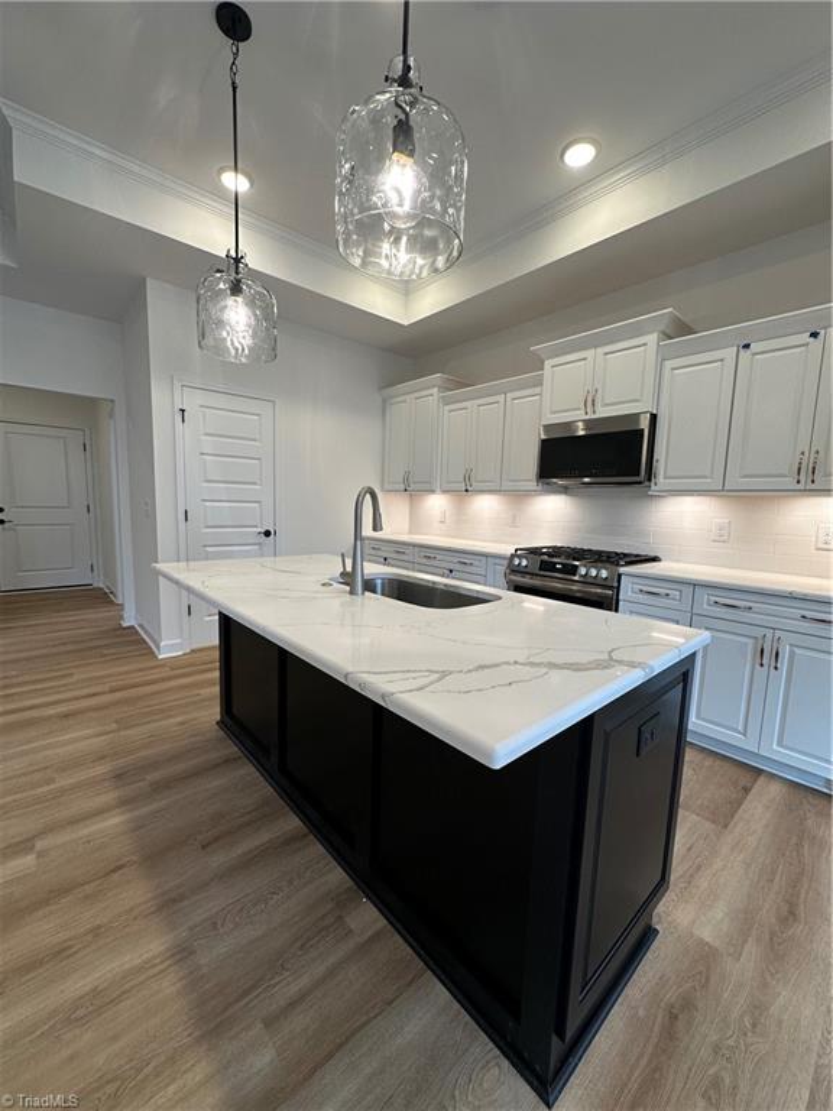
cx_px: 416
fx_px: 449
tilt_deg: -5.0
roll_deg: -1.3
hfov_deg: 85.7
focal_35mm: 14
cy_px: 556
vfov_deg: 102.1
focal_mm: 2.22
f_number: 2.2
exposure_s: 1/120
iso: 100
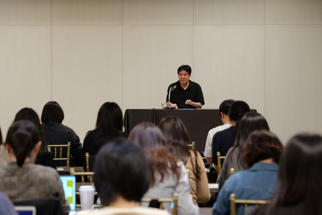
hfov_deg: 17.1
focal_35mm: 120
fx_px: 1073
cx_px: 171
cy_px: 114
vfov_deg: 11.4
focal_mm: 105
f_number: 4.5
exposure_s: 1/125
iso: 6400
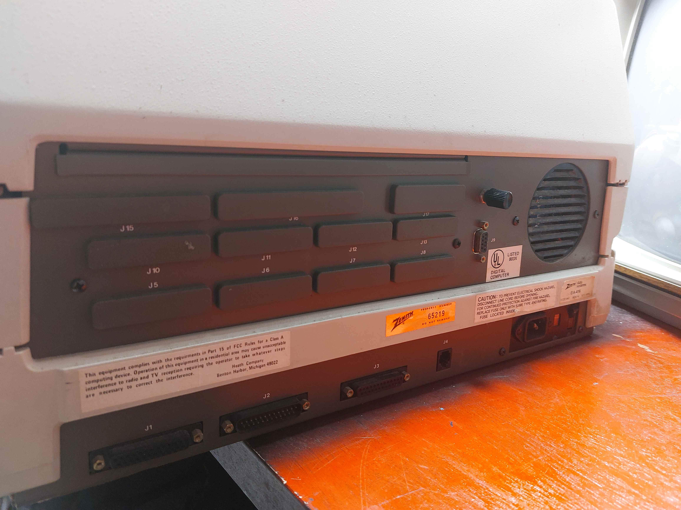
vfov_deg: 56.8
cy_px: 255
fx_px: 472
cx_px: 340
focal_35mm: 24
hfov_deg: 71.6
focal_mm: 5.23
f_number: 1.8
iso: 320
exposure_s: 1/40
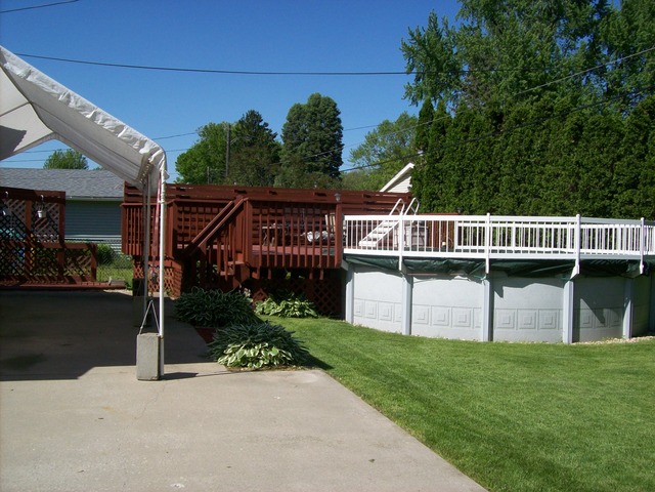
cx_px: 328
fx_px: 681
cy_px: 246
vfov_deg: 39.7
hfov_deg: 51.4
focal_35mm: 36
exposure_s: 1/755
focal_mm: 6
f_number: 4.8
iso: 80
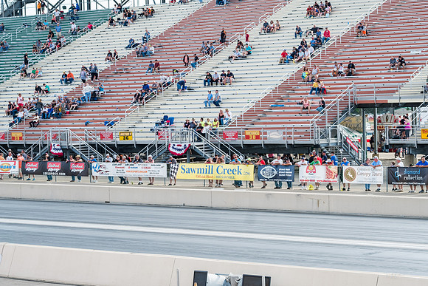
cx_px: 214
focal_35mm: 92
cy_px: 143
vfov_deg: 14.9
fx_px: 1094
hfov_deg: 22.1
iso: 400
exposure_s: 1/200
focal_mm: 61
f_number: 7.1
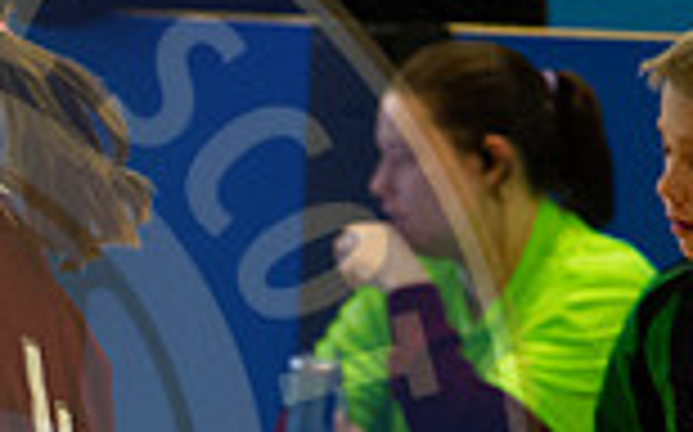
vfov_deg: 1.4
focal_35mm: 957
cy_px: 513
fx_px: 18061
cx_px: -225
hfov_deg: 2.2
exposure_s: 1/320
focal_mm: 250
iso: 8000
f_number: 6.3
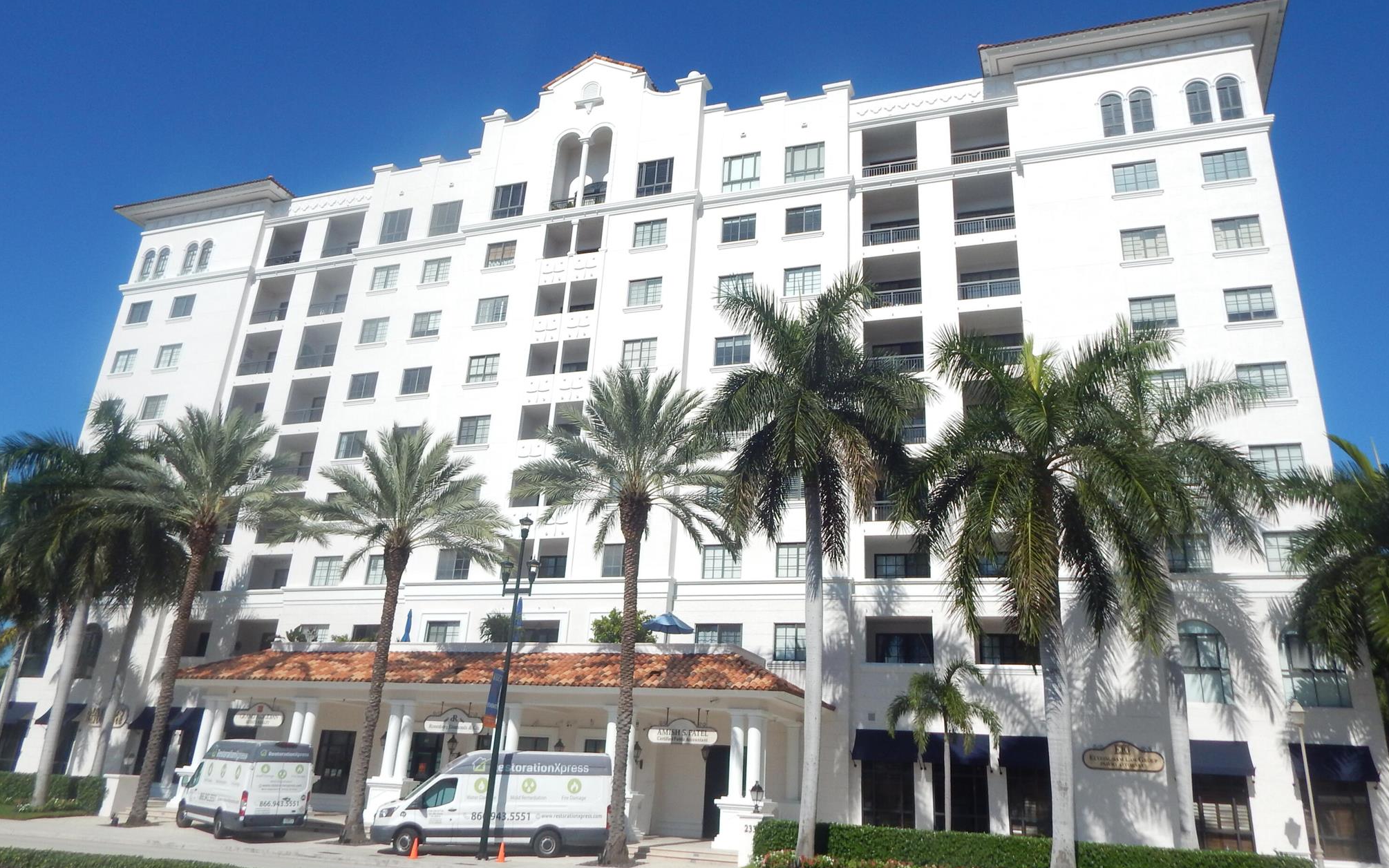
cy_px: 354
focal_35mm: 27
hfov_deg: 68.4
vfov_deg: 45.8
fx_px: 1022
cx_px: 695
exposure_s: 1/1250
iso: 125
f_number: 6.1
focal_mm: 4.5
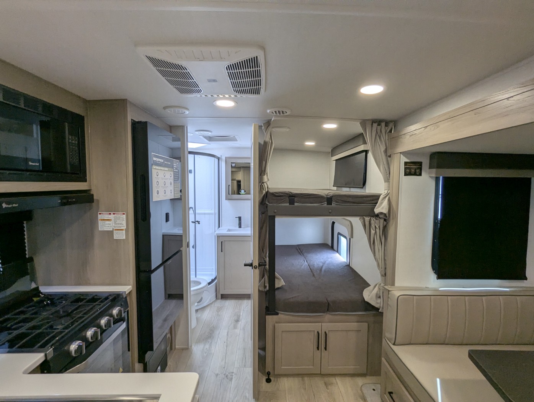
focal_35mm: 16
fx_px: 247
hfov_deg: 94.4
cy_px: 201
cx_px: 267
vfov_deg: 78.2
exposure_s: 1/190
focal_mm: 2.35
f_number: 2.2
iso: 113
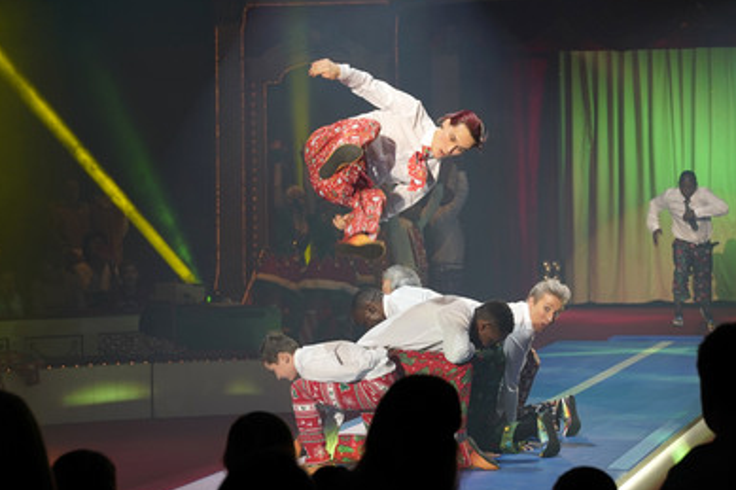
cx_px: 383
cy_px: 271
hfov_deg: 23.4
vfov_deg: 15.7
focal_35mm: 87
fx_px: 1778
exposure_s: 1/500
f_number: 5.6
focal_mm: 75
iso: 1000
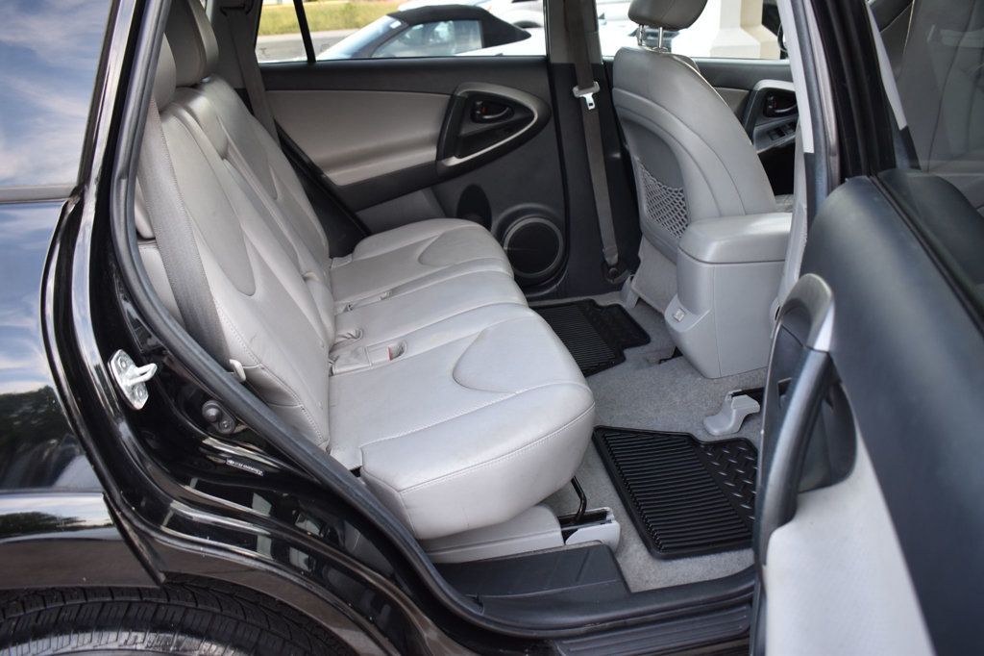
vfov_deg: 43.6
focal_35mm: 30
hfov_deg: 61.9
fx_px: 820
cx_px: 492
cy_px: 328
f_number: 4
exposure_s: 1/60
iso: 400
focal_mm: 20
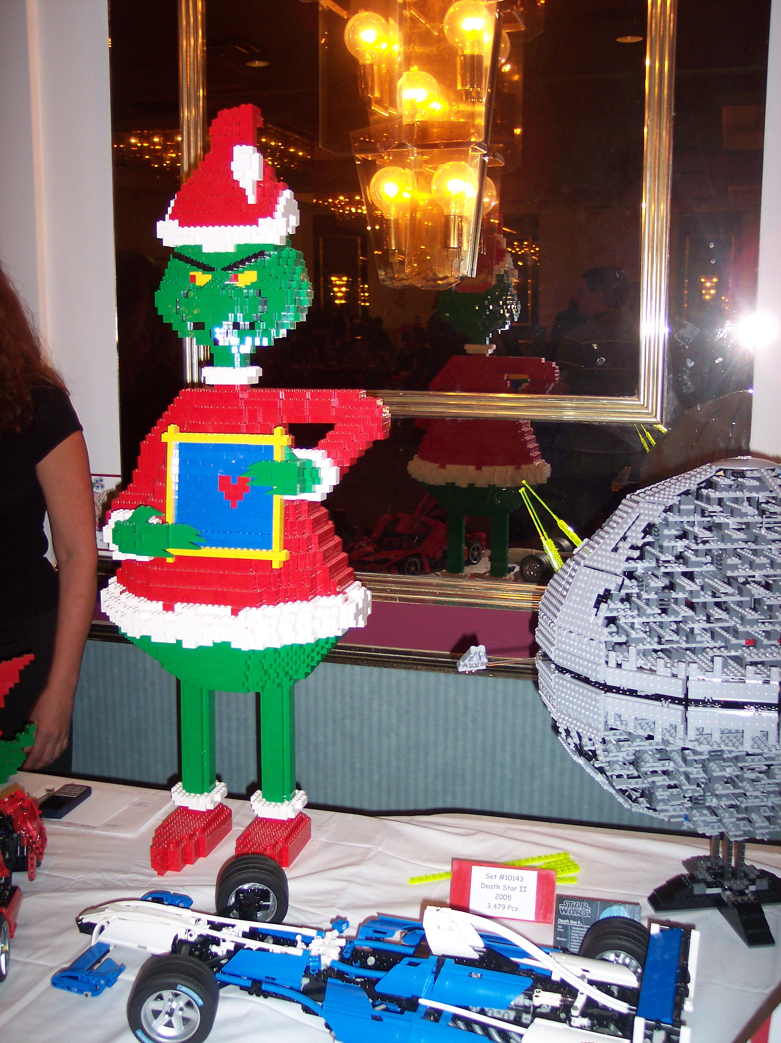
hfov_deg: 37.7
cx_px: 390
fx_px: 1144
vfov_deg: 49.0
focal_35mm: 38
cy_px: 522
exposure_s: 1/30
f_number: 2.8
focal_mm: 8
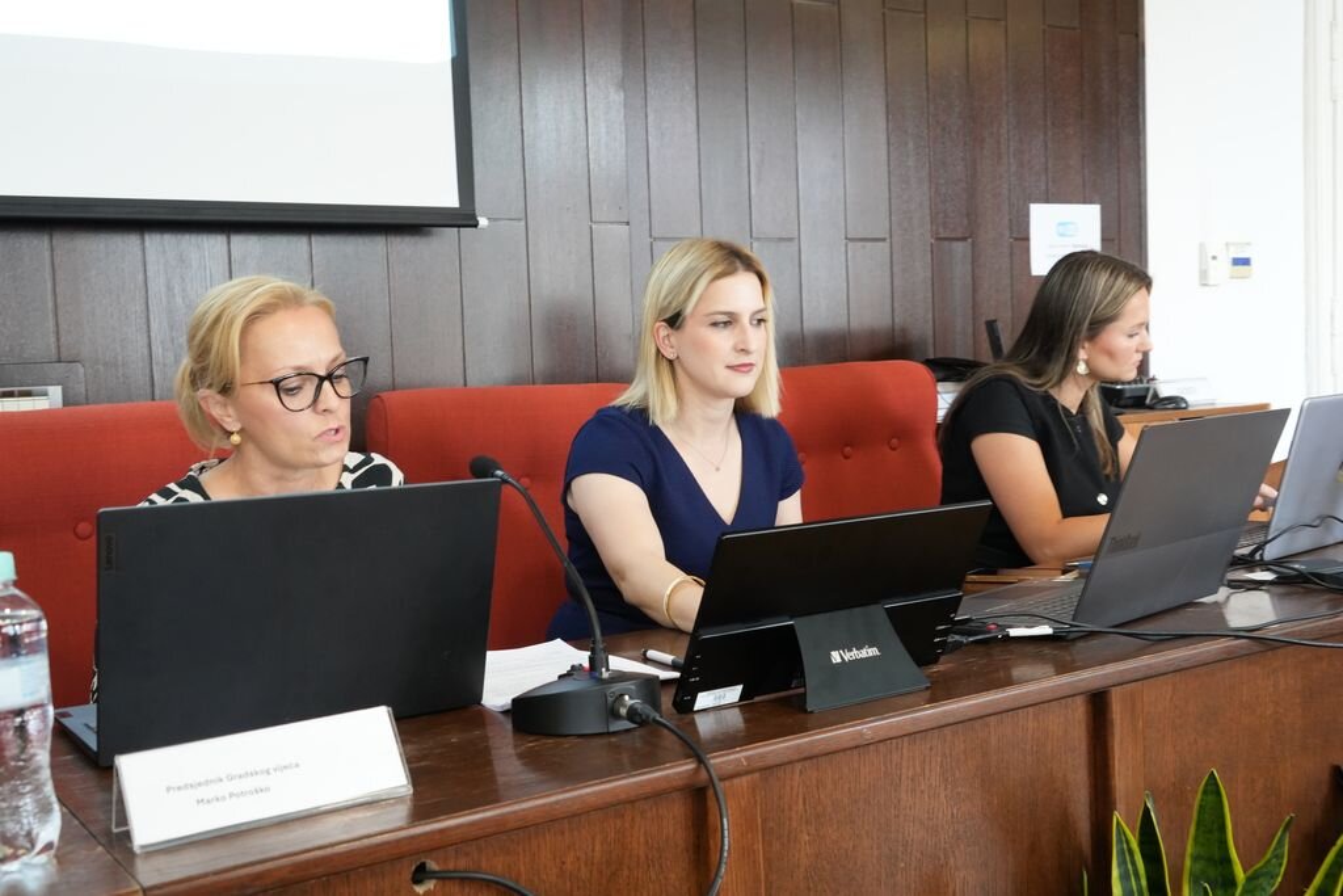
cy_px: 448
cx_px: 672
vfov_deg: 35.1
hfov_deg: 50.7
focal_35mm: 38
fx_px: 1418
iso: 4000
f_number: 8
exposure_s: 1/40
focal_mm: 38
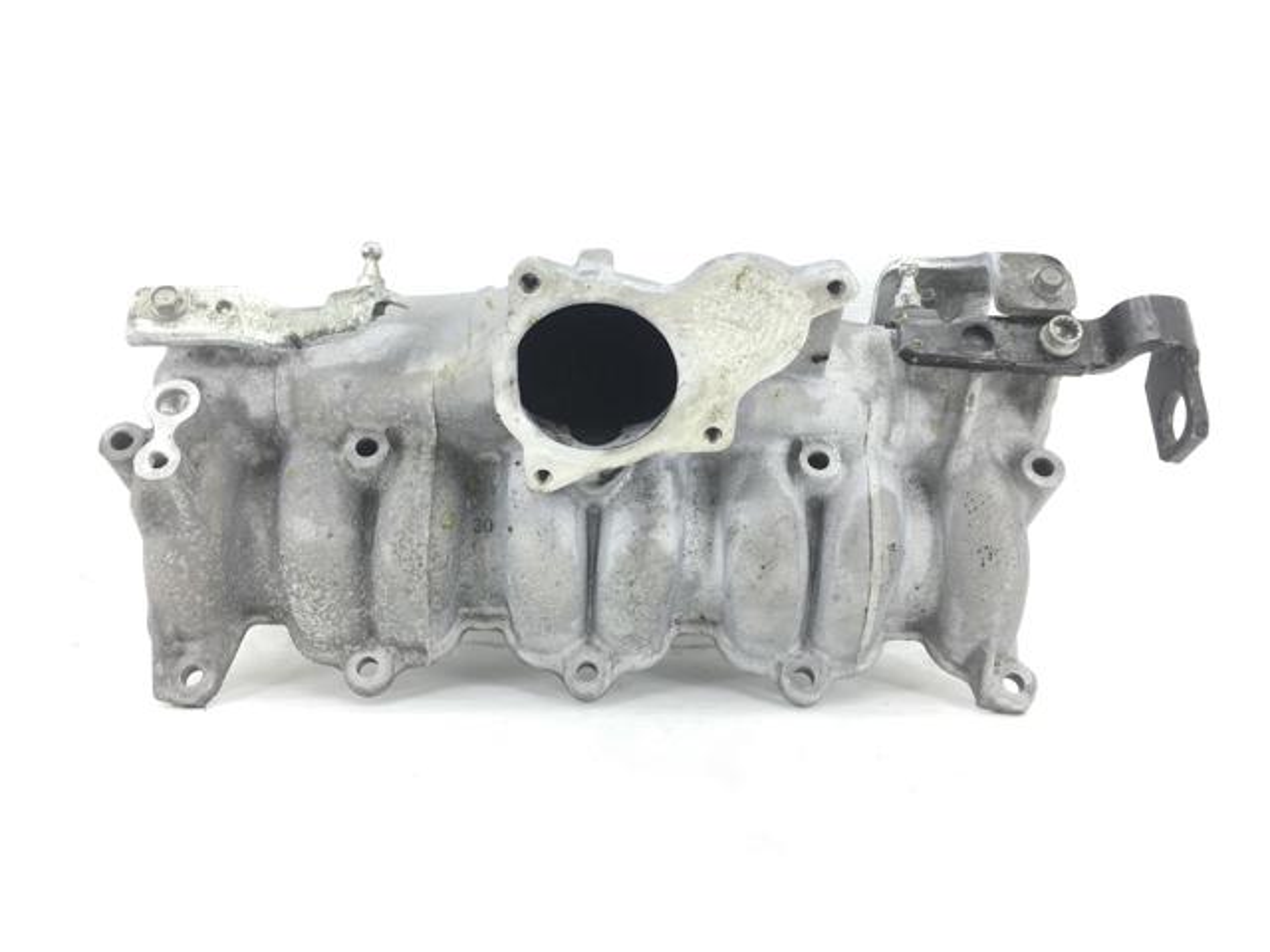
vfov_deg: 48.2
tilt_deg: -5.7
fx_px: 1064
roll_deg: -0.9
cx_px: 635
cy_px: 476
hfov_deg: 61.7
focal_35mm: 29
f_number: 2.2
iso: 25
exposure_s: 1/50
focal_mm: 4.15
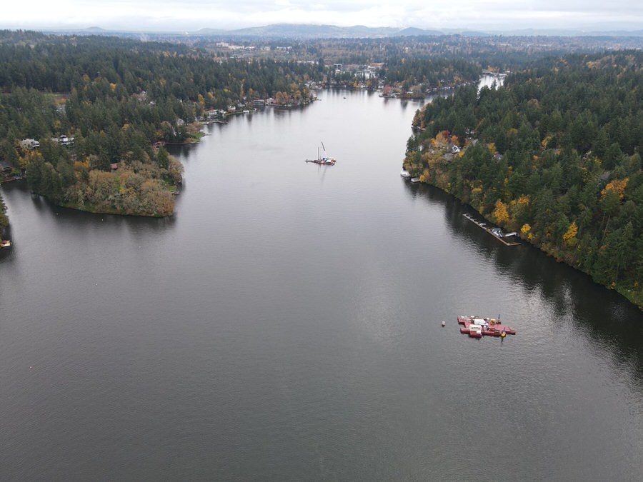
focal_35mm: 24
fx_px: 446
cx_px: 322
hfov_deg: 71.6
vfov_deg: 56.8
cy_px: 241
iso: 100
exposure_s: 1/50
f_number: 2.8
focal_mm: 4.5
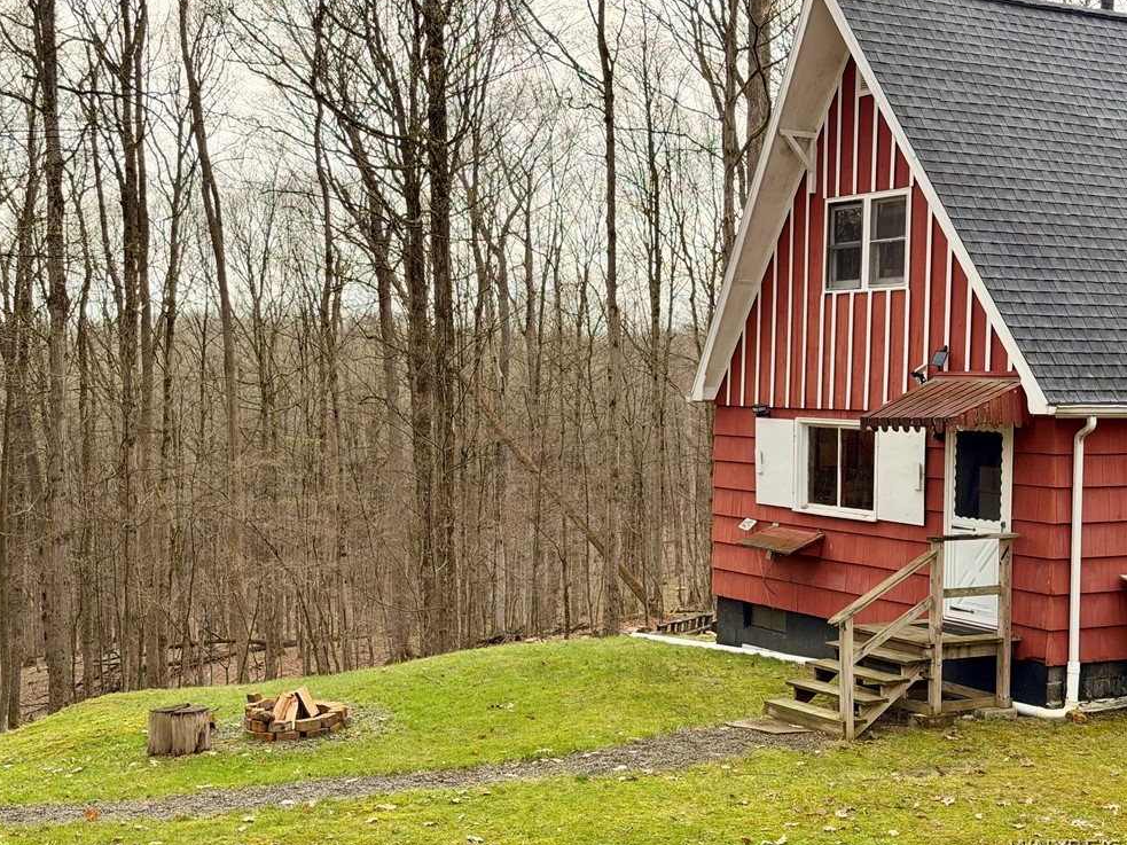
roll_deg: -0.9
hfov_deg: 38.2
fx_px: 1628
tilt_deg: -2.5
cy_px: 428
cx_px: 541
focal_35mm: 50
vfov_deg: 29.1
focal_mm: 6.76
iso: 64
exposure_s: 1/240
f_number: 1.78
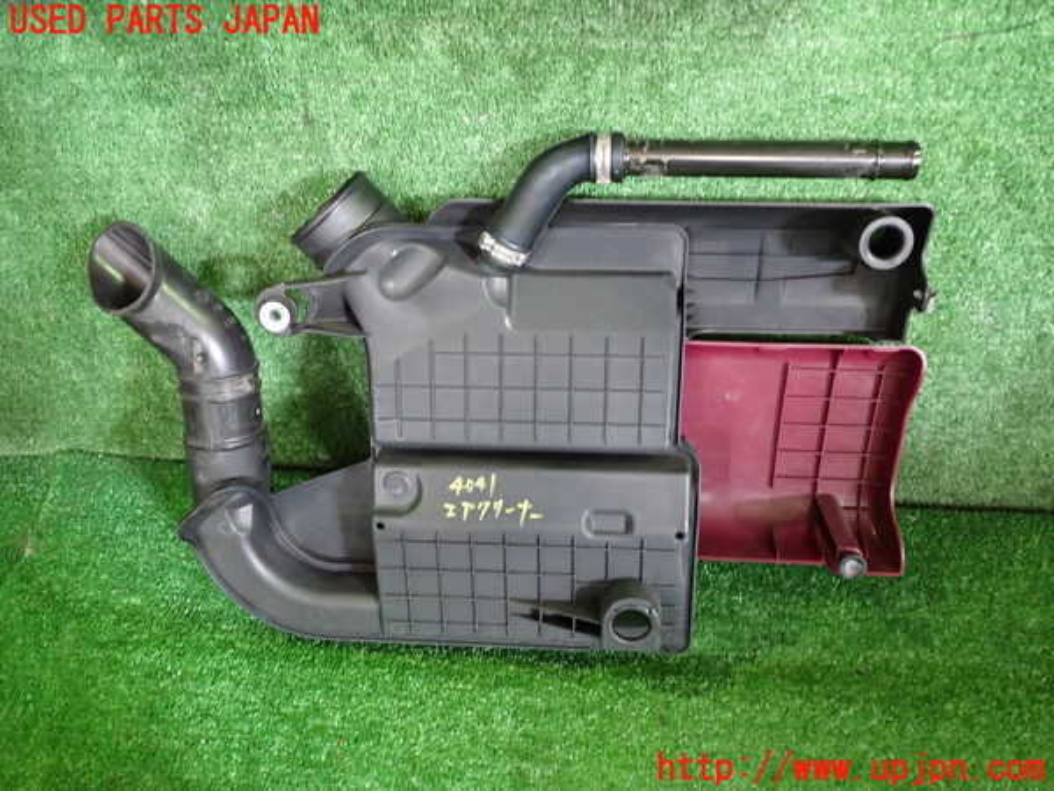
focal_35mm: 30
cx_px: 527
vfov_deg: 46.8
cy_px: 396
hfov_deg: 60.0
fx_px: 913
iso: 800
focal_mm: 5.4
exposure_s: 1/30
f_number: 2.3
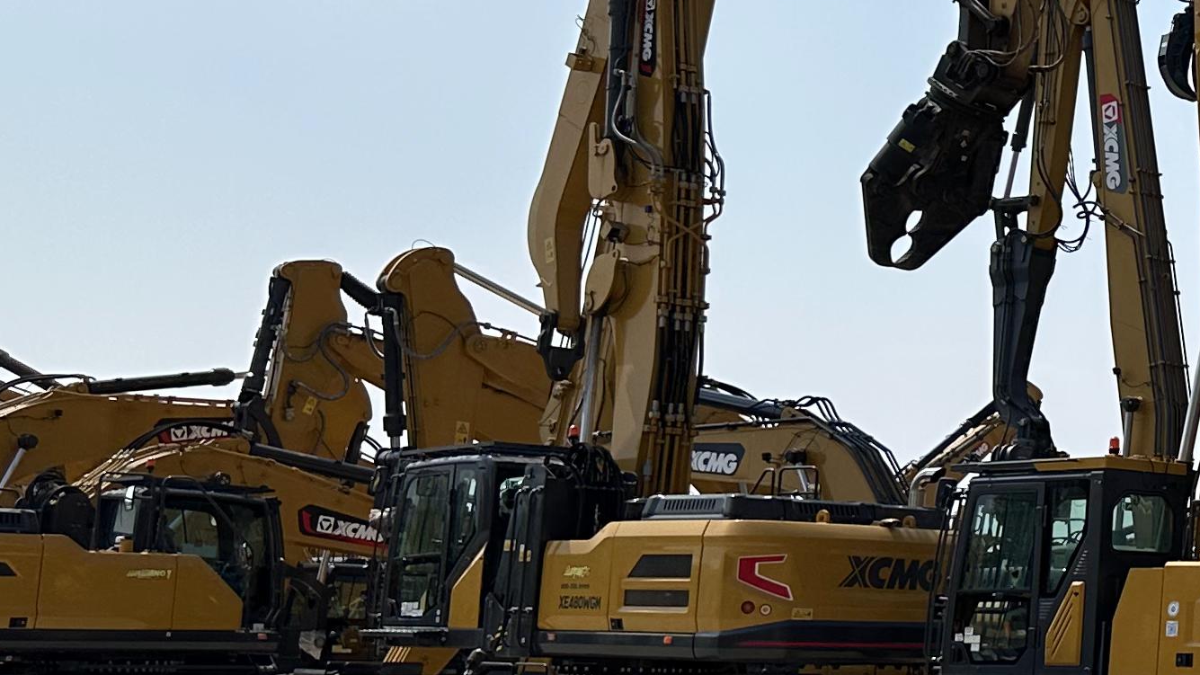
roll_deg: -1.0
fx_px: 2514
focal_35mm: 79
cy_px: 209
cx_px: 1640
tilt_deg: +9.5
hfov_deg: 23.2
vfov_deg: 15.3
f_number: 1.78
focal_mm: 6.86
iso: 80
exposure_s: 1/8197
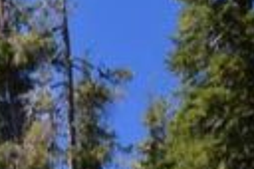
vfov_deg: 5.2
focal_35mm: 262
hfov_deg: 7.3
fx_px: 1846
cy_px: 311
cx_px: -377
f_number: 10
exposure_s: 1/60
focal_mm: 28
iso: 320
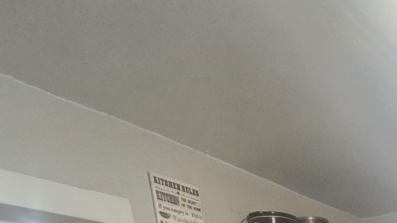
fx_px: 484
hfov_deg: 39.4
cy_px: 552
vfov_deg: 14.6
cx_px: 396
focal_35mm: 46
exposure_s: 1/60
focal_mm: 2.2
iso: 1000
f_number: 2.2
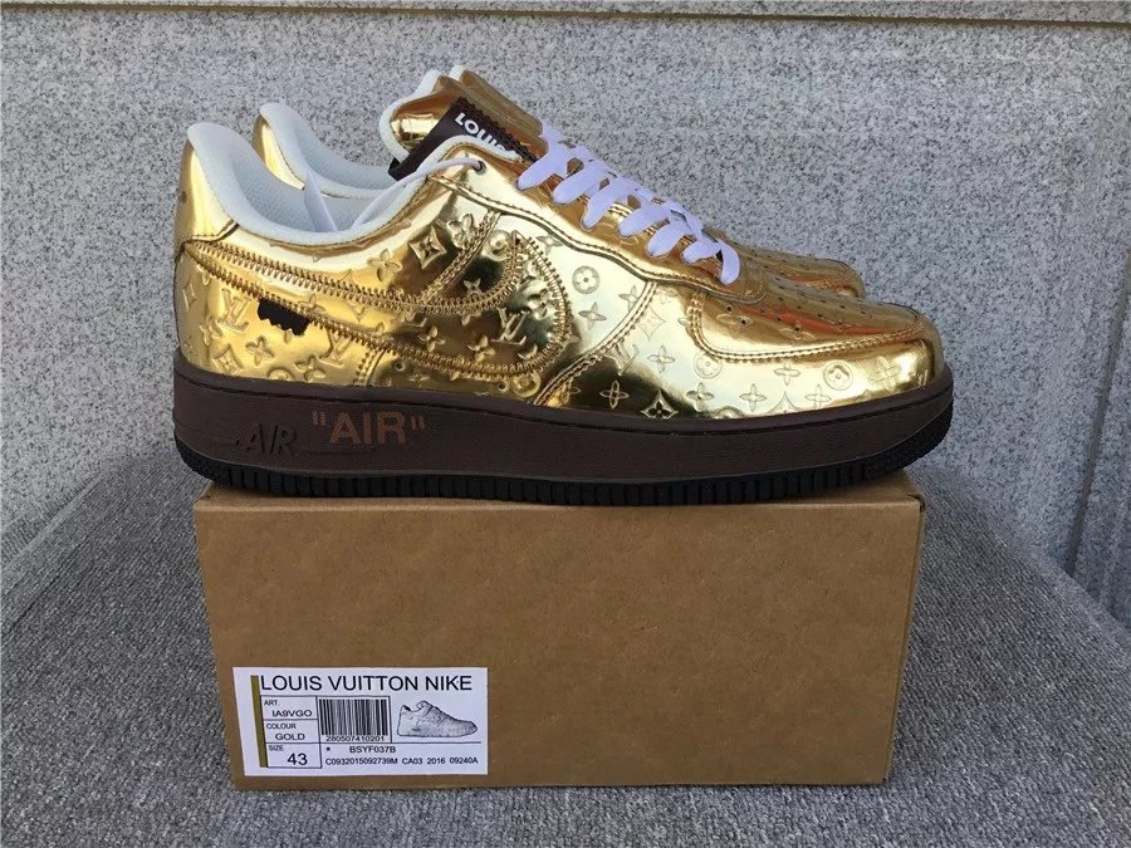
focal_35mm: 31
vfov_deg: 45.4
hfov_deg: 58.4
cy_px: 424
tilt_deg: -20.1
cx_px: 566
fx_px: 1013
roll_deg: -0.6
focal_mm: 3.3
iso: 25
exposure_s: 1/234
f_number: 2.4
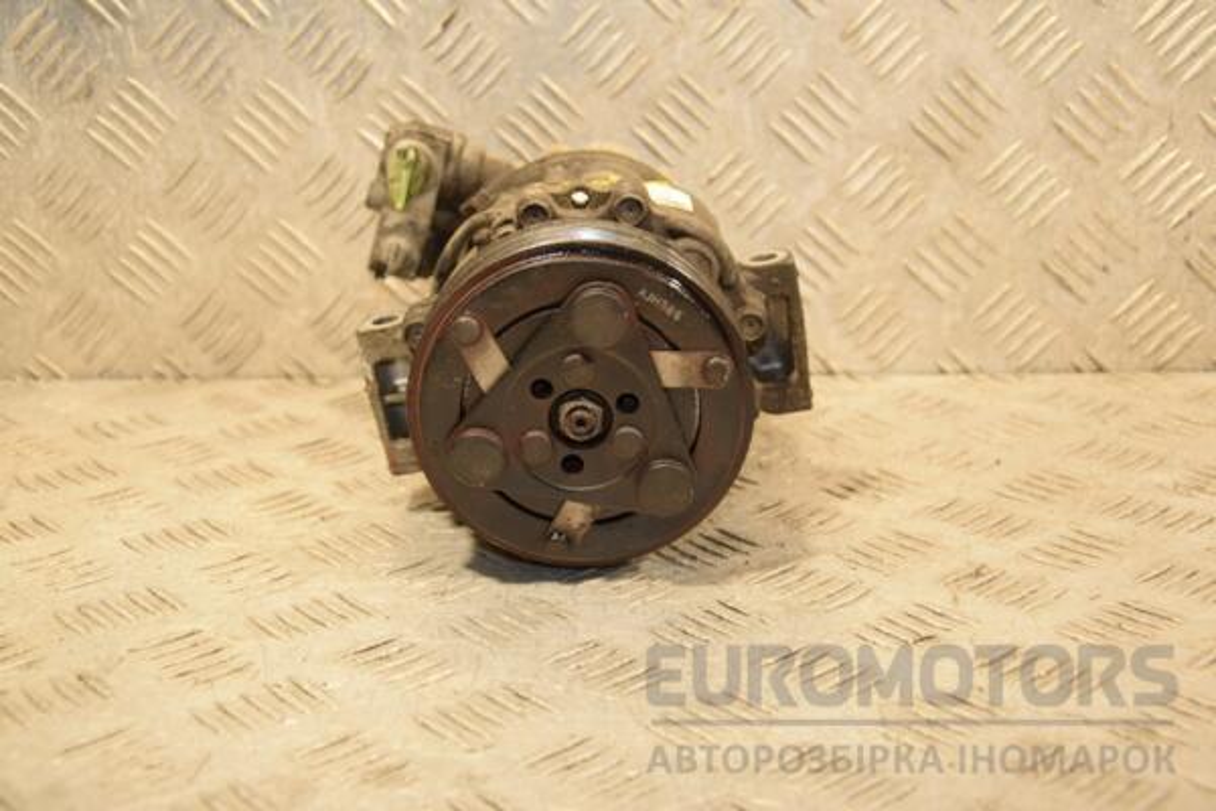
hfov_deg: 38.9
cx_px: 608
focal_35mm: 51
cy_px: 406
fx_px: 1723
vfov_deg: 26.5
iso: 800
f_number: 5
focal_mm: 34
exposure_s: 1/200
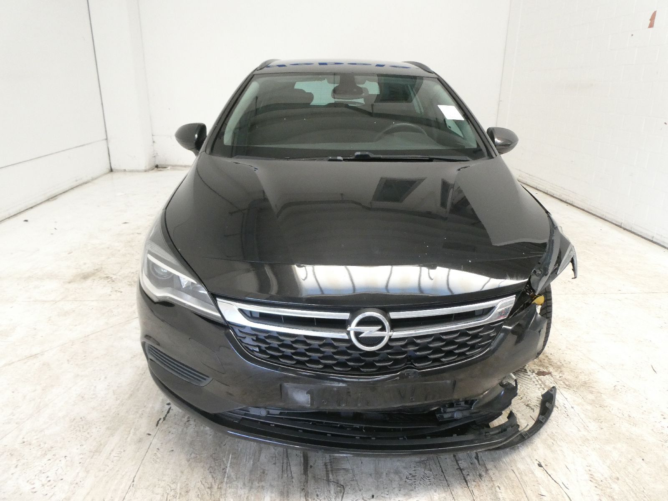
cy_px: 250
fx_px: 463
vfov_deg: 56.8
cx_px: 334
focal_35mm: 24
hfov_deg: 71.6
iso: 500
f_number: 3.3
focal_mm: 4.3
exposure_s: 1/60
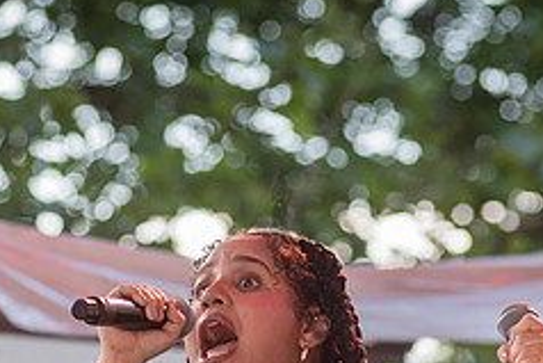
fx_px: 6731
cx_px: 407
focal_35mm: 446
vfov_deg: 3.1
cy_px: 429
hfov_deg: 4.6
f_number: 4
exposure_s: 1/250
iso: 1000
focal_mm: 135
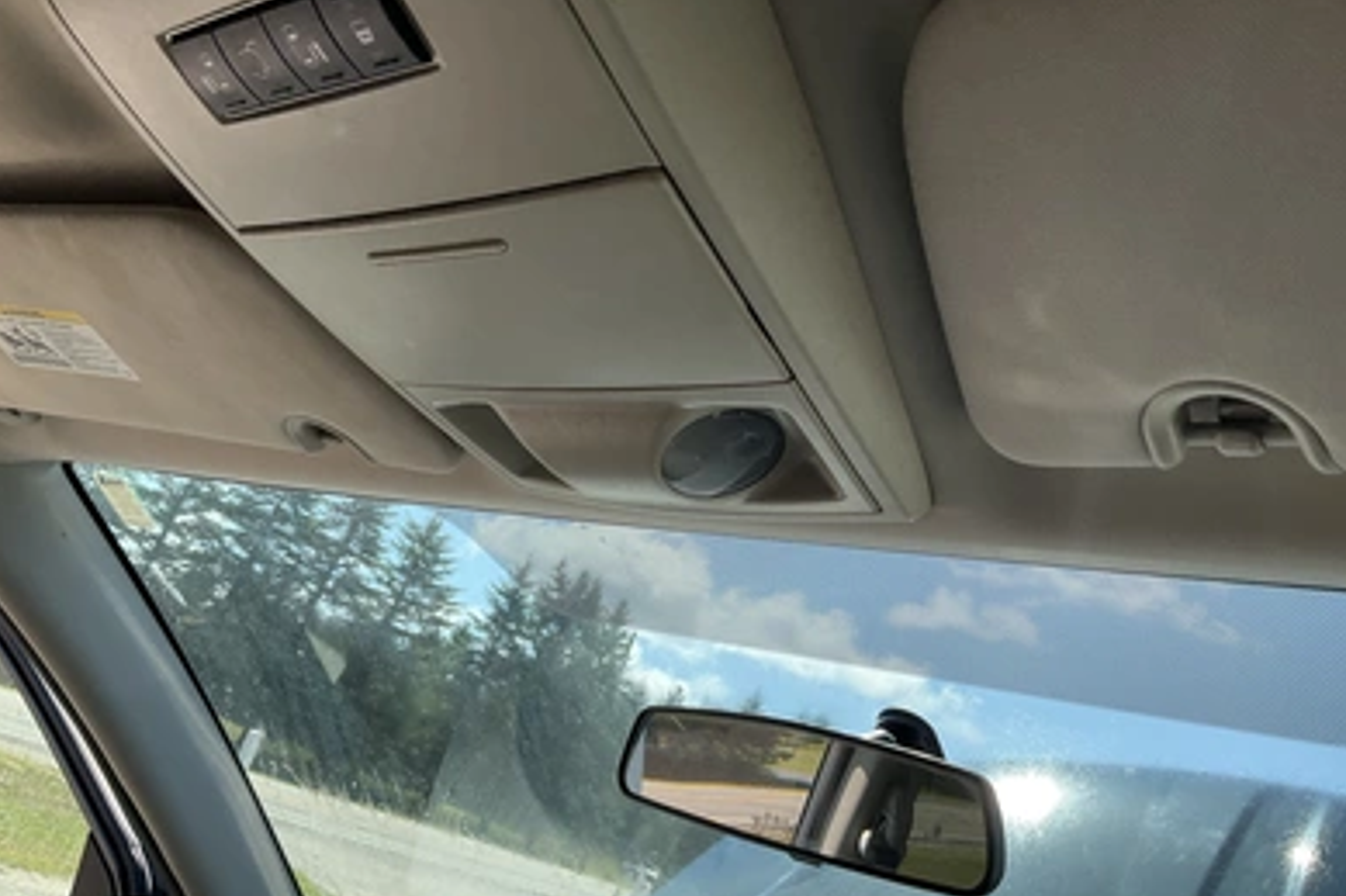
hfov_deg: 60.3
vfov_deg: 42.3
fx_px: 1159
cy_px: 470
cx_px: 682
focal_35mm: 31
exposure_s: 1/700
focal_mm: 3
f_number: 1.8
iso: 25
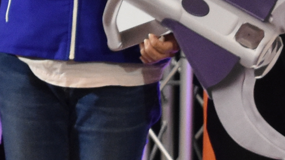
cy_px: -26
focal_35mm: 428
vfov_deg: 2.8
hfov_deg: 5.0
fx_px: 3235
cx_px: 240
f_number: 5.6
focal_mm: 40
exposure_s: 1/125
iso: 1600
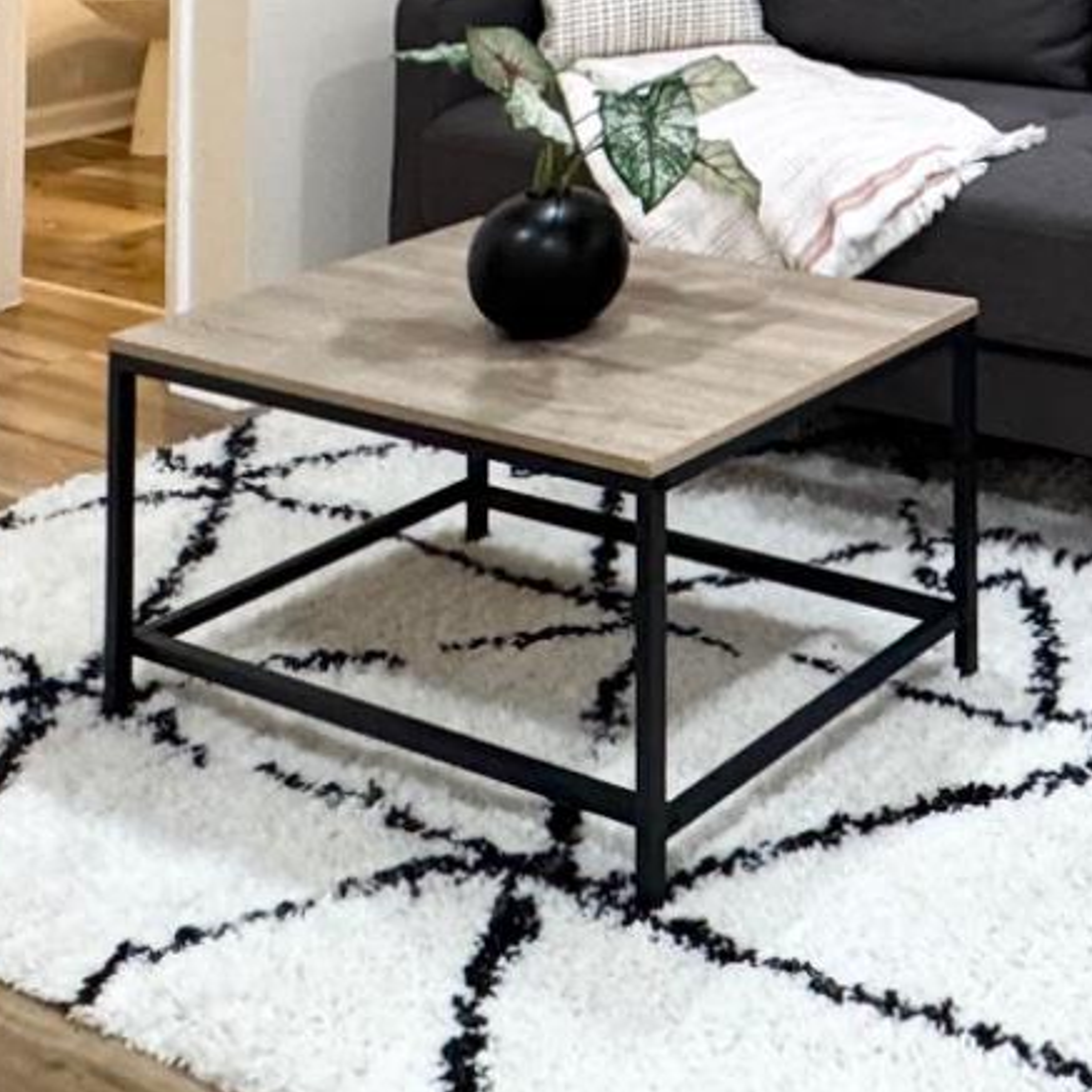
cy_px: -482
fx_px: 2070
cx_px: 1284
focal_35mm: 58
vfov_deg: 24.1
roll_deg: +1.0
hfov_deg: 26.5
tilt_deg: +3.4
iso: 250
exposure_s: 1/120
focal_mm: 2.22
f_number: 2.2
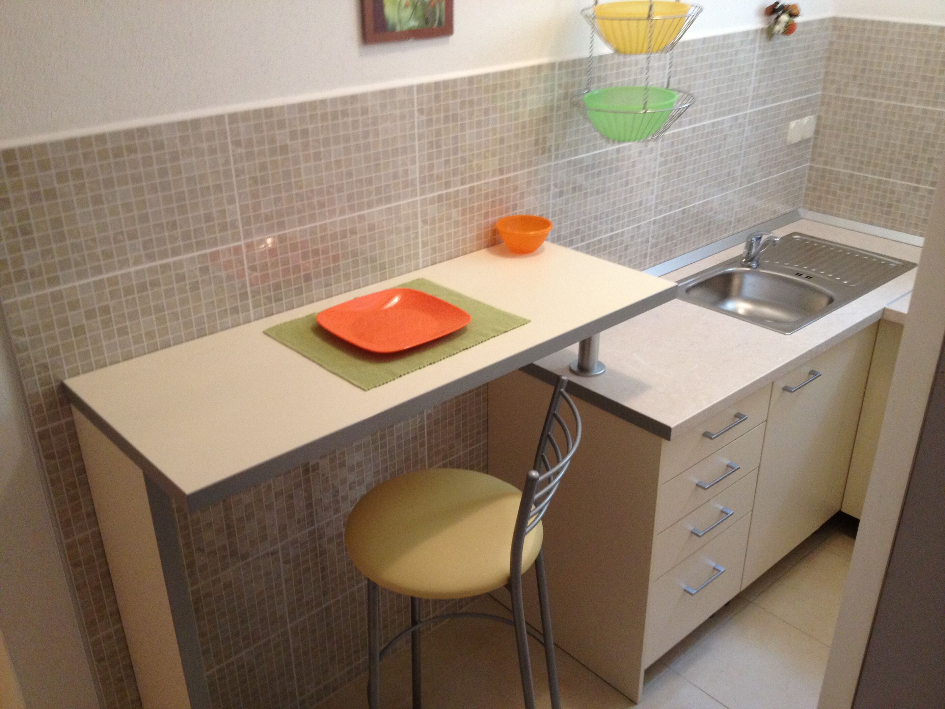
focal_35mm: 35
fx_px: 955
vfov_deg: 40.7
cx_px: 472
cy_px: 354
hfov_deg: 52.6
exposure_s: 1/20
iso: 200
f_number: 2.4
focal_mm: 4.28
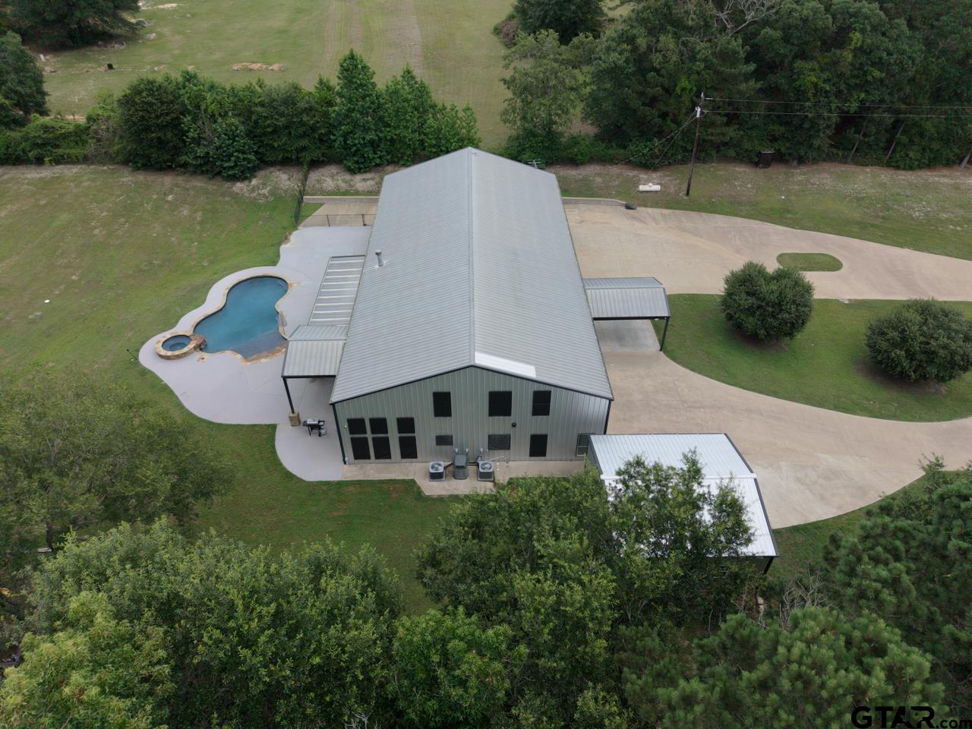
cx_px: 486
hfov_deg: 71.6
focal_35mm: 24
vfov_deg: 56.8
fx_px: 674
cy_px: 364
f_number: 1.8
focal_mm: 8.67
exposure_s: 1/2500
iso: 200
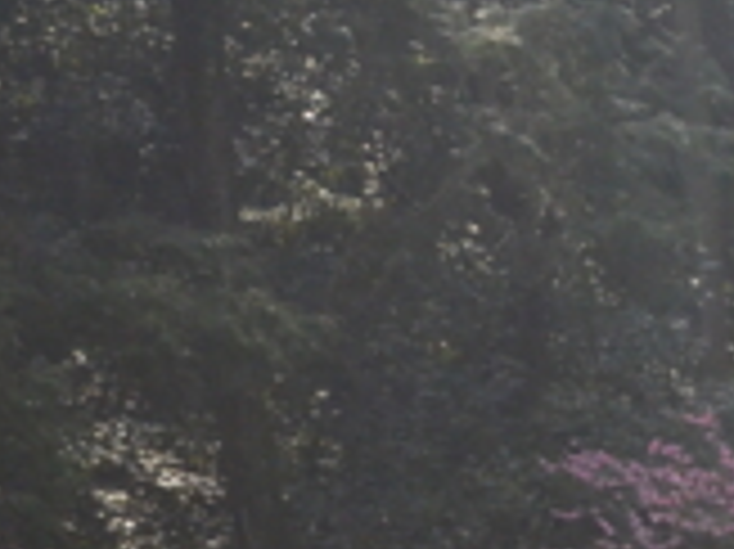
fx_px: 3602
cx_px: 1576
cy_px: 608
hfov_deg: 10.5
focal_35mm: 170
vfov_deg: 8.6
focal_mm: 24
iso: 2800
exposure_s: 1/1000
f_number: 4.5
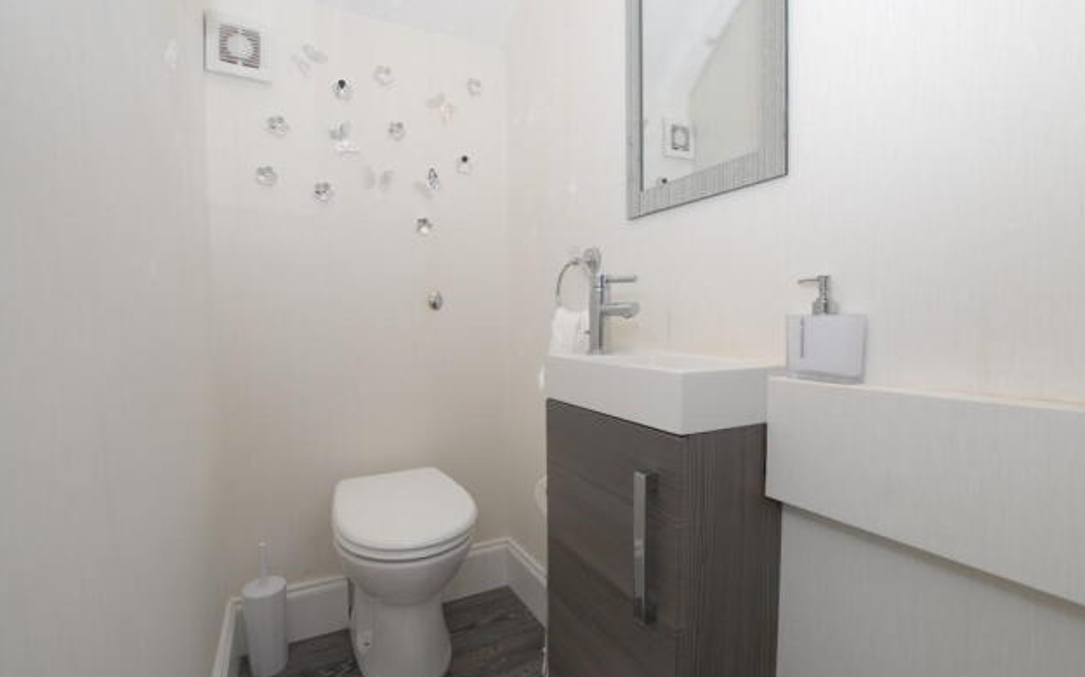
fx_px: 473
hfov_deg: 97.8
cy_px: 346
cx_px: 548
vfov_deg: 71.2
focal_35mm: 16
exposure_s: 1/60
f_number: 5.6
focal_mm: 10
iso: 320
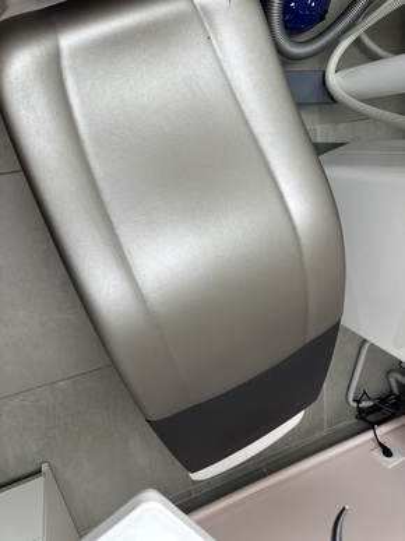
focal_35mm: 24
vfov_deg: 71.6
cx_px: 202
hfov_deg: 56.8
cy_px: 270
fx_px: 375
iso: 125
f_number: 1.78
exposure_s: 1/100
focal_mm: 6.86
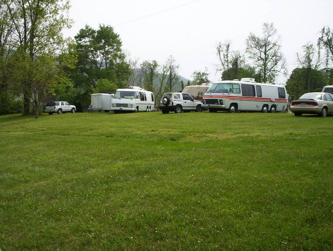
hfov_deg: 48.9
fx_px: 366
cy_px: 126
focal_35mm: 38
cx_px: 166
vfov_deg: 37.8
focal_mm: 4.99
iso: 100
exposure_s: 1/839
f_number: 4.5
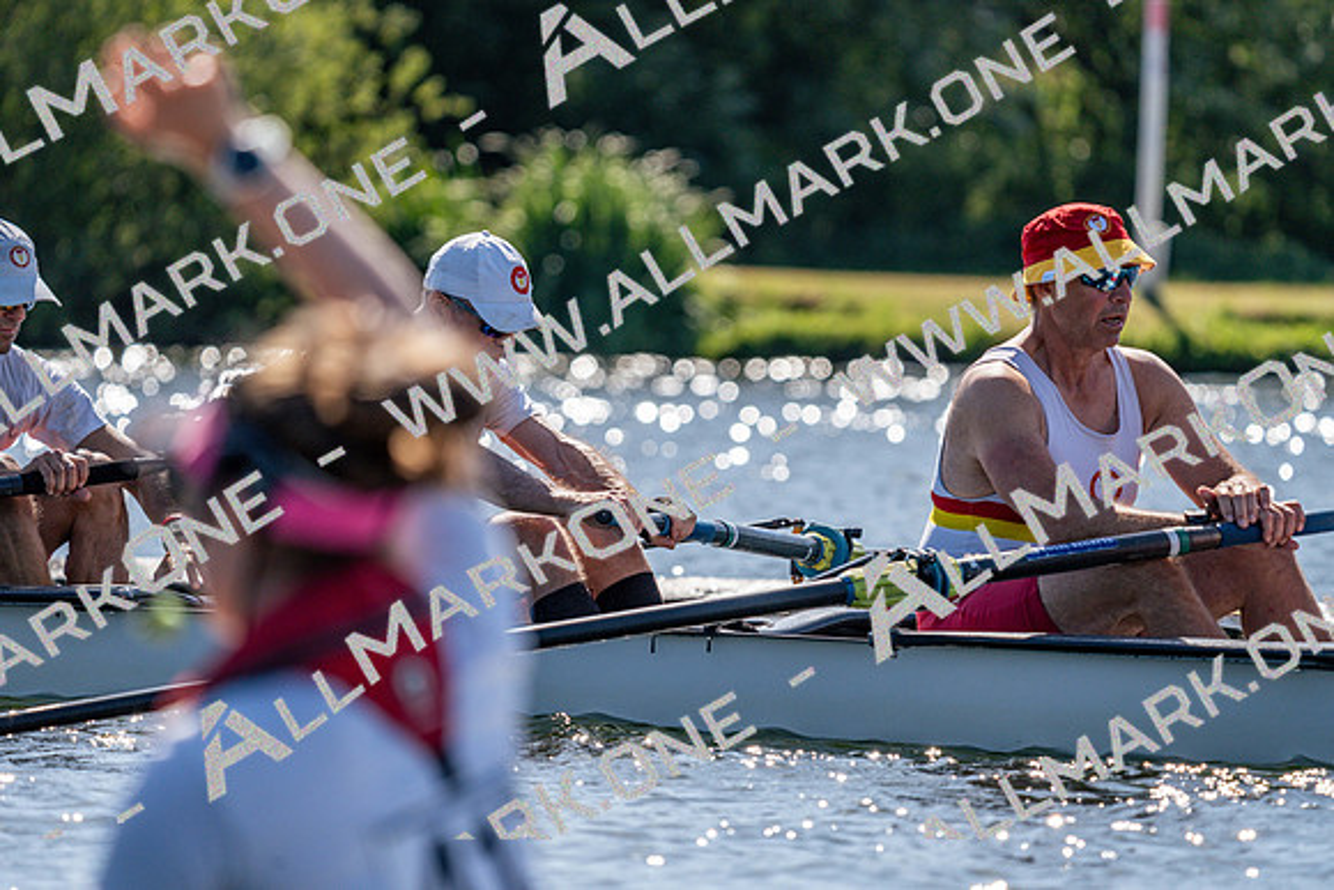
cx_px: 667
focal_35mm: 344
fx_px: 12749
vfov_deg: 4.0
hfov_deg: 6.0
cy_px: 445
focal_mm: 344
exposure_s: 1/2000
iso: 320
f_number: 6.3
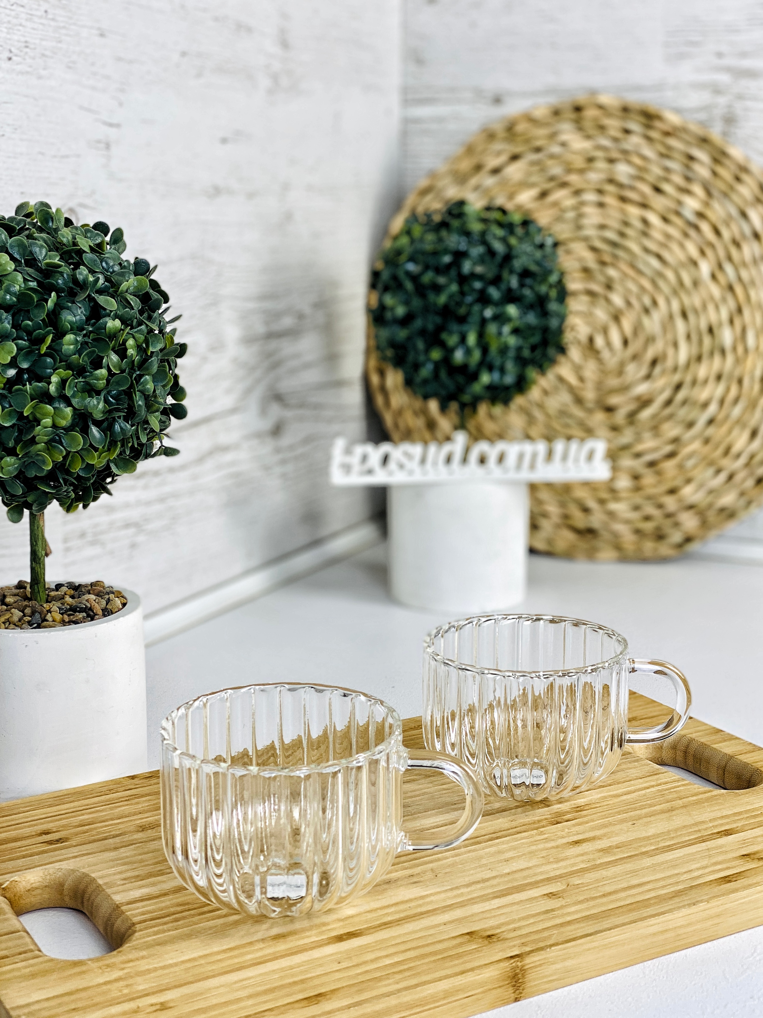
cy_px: 509
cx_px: 382
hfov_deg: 28.0
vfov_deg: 36.8
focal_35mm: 52
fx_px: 1528
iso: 32
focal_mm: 6
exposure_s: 1/100
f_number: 2
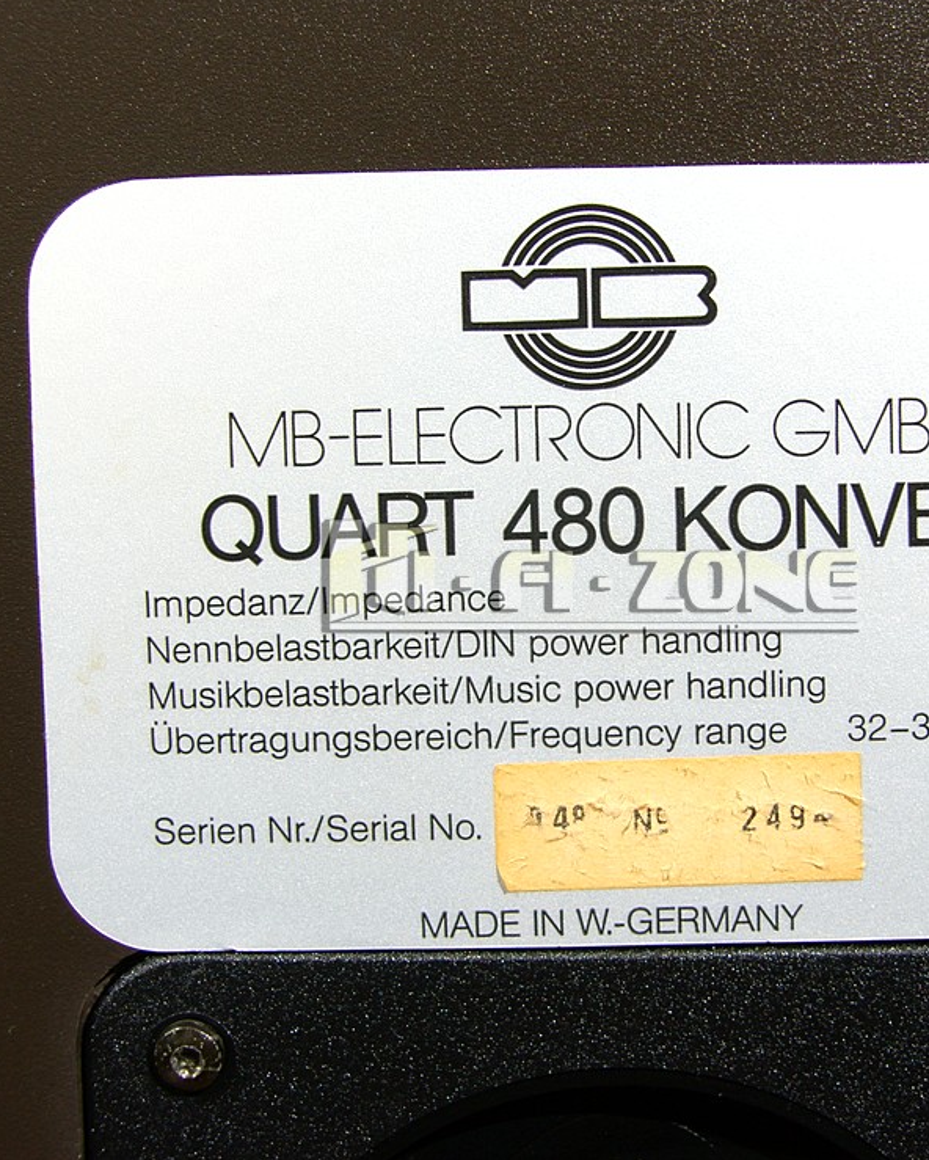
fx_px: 2266
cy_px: 575
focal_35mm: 66
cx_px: 590
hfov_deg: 23.1
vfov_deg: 28.7
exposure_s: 1/50
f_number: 2.8
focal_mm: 12.9
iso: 50
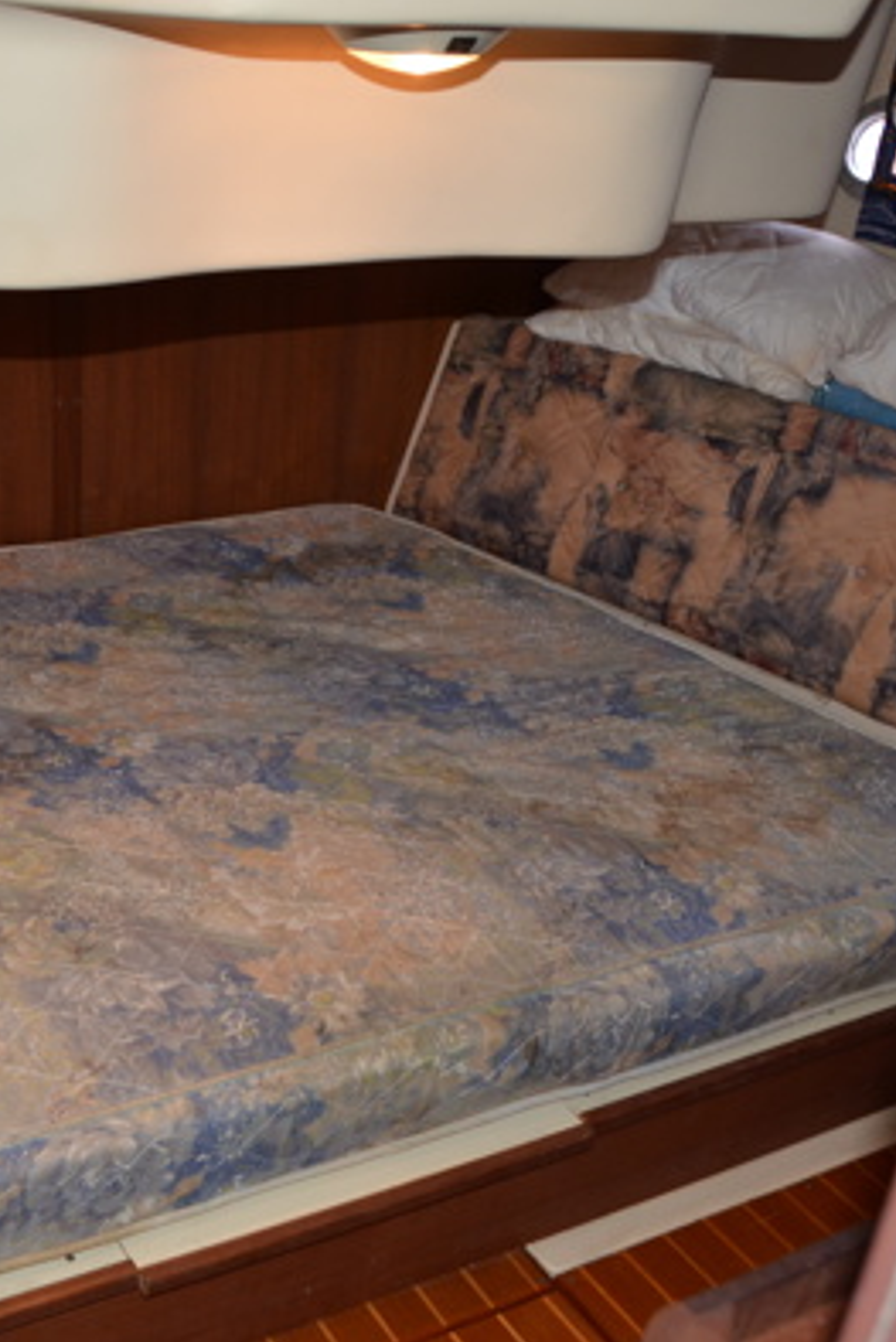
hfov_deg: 31.5
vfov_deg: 47.4
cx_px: 140
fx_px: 1529
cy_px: 669
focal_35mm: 41
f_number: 3.5
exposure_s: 1/60
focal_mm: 18
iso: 800
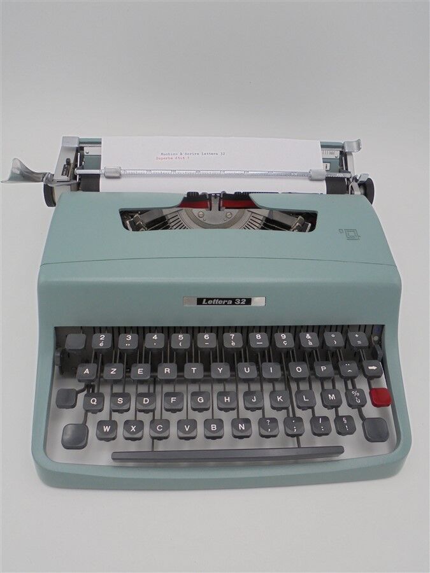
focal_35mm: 29
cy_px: 286
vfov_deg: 61.7
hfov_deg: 48.2
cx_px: 215
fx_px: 480
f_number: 3.7
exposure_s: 1/250
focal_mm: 5.3
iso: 100
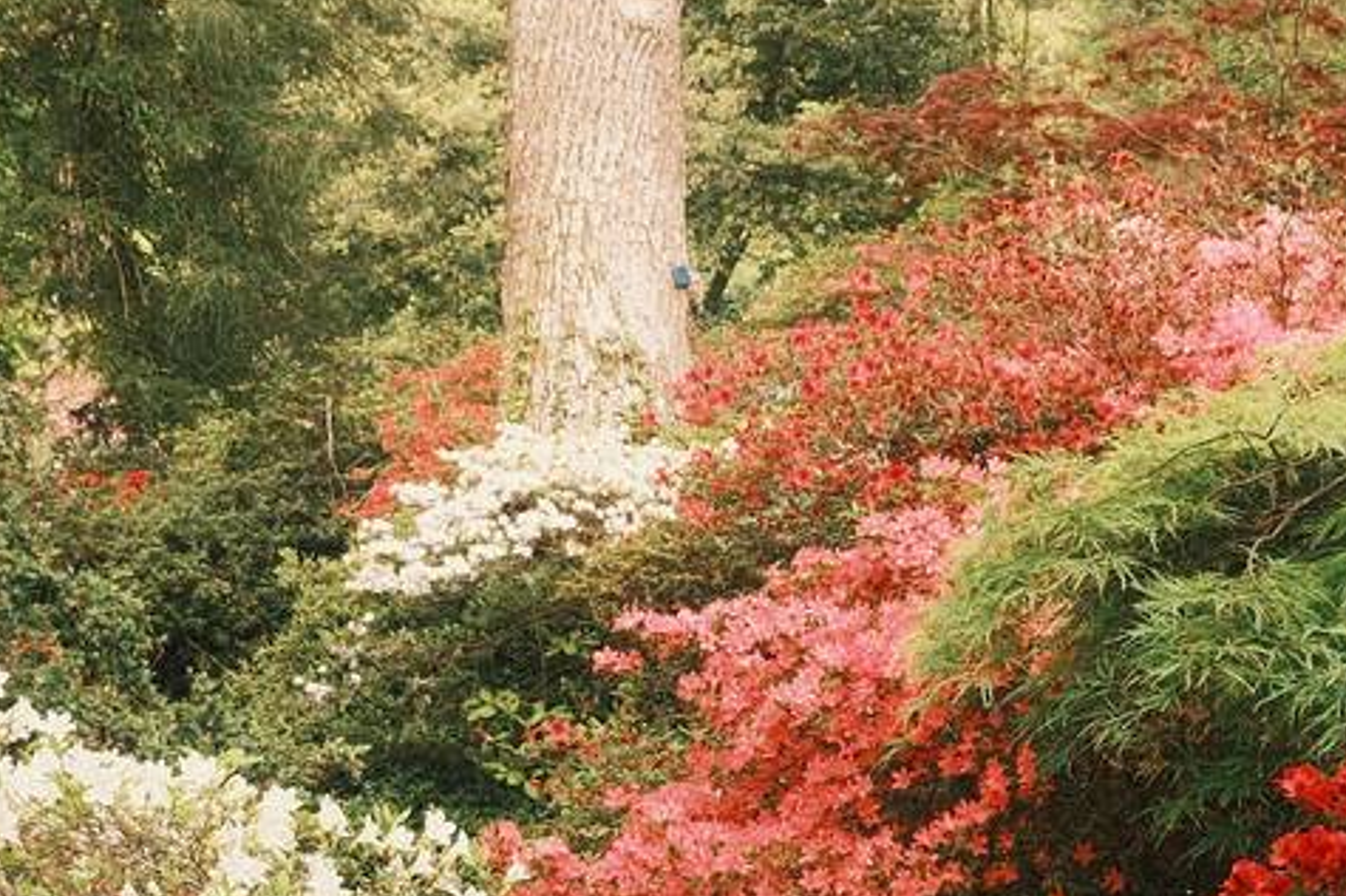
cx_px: 802
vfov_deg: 11.5
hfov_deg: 17.3
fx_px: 4409
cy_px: 895
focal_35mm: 118
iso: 1250
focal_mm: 23.5
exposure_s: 1/100
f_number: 8
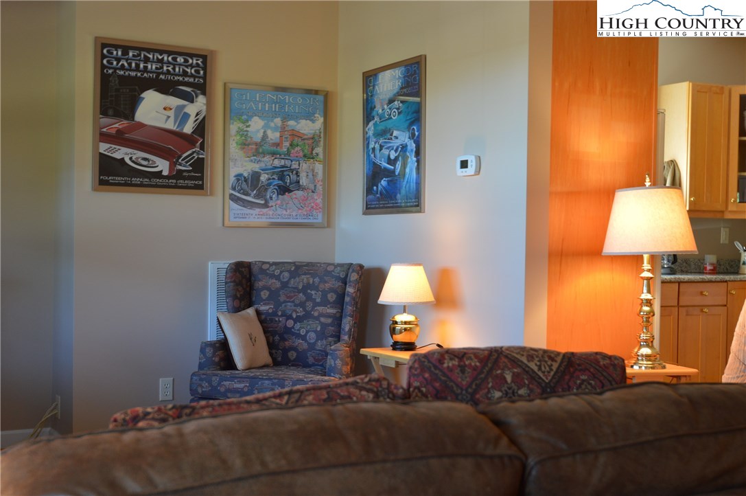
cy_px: 248
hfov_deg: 41.2
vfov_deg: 28.0
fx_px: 993
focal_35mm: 48
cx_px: 373
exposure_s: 1/30
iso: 400
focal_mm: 32
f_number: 4
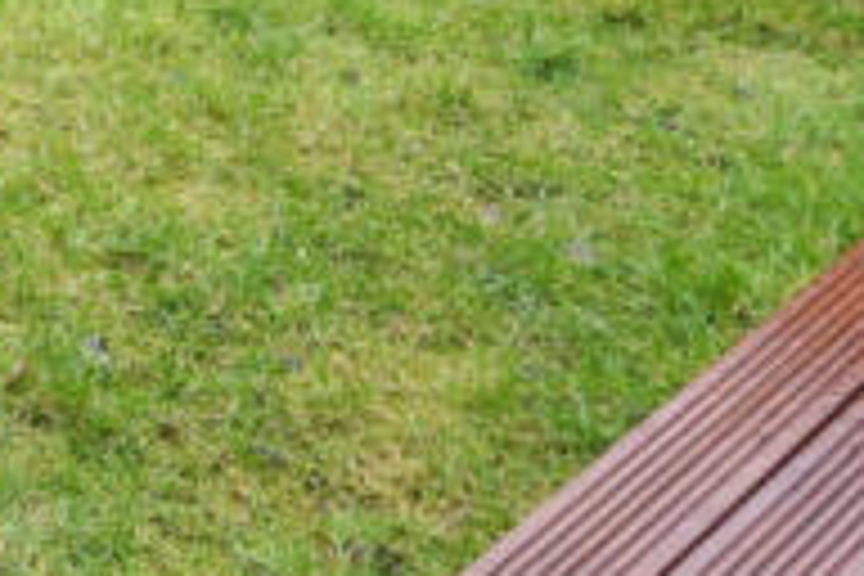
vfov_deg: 15.7
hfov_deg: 20.5
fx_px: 1968
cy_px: -218
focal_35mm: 82
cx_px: -500
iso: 320
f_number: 4
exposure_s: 1/160
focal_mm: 16
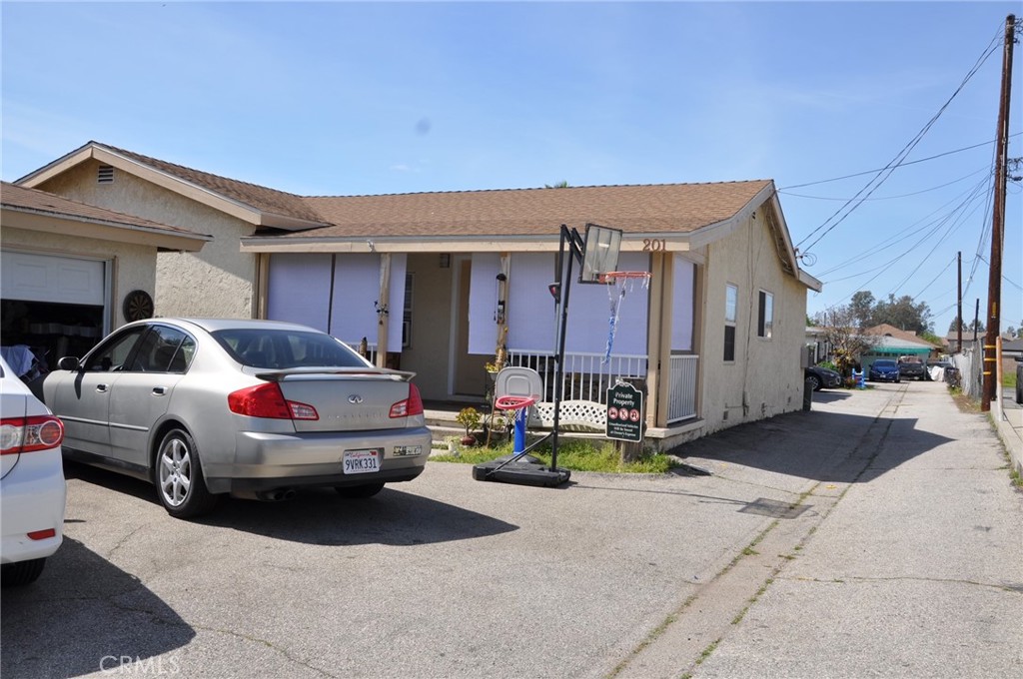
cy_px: 340
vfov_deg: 39.9
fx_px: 937
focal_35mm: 33
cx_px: 512
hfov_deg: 57.3
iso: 200
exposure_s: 1/400
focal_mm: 22
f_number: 10
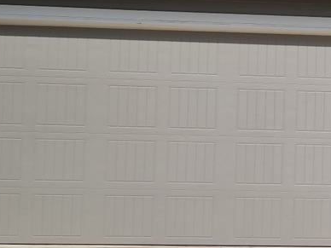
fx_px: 994
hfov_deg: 17.1
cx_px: 492
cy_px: 143
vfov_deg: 14.2
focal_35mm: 104
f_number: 2
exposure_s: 1/1904
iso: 25
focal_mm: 5.9
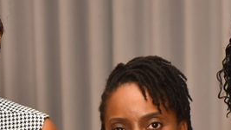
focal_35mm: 346
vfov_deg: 3.5
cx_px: 139
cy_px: 198
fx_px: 2119
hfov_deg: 6.2
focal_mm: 86
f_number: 4.5
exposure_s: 1/200
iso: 1000
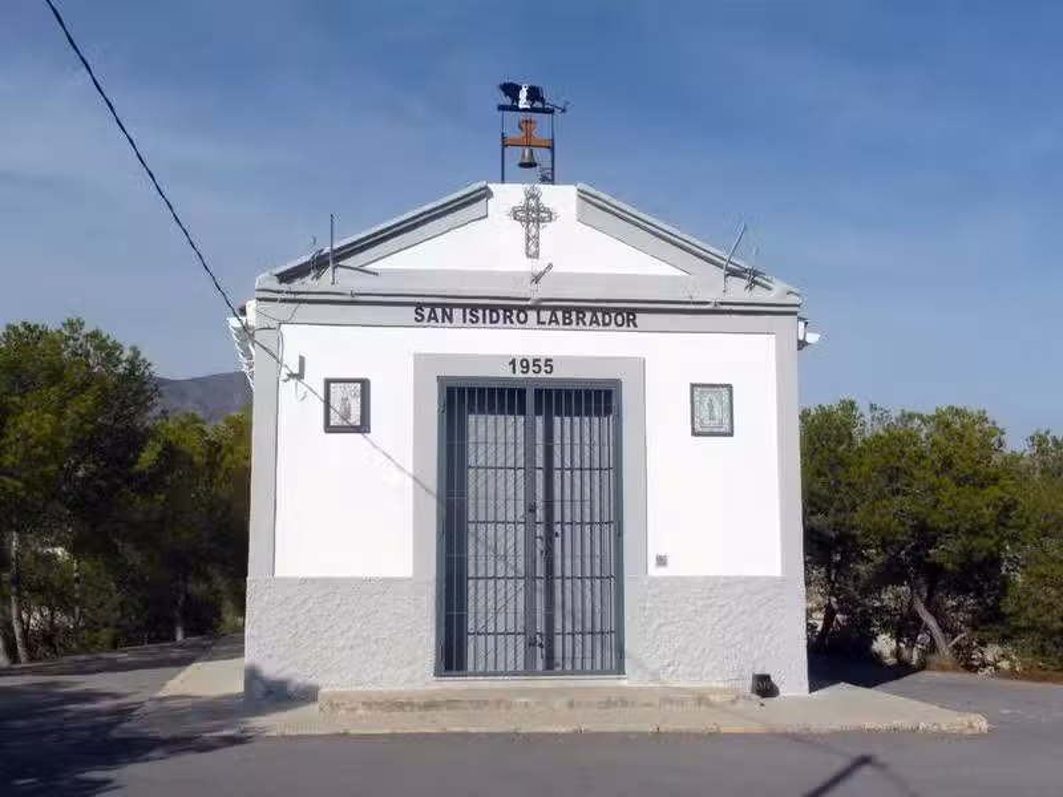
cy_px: 398
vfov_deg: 36.0
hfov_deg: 46.8
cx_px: 532
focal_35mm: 40
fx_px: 1228
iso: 400
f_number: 9
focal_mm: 6.7
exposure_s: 1/2000
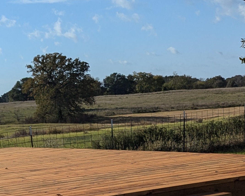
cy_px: 262
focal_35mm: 89
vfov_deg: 16.3
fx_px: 645
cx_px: -12
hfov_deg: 20.6
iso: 47
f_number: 1.85
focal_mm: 6.81
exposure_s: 1/4348
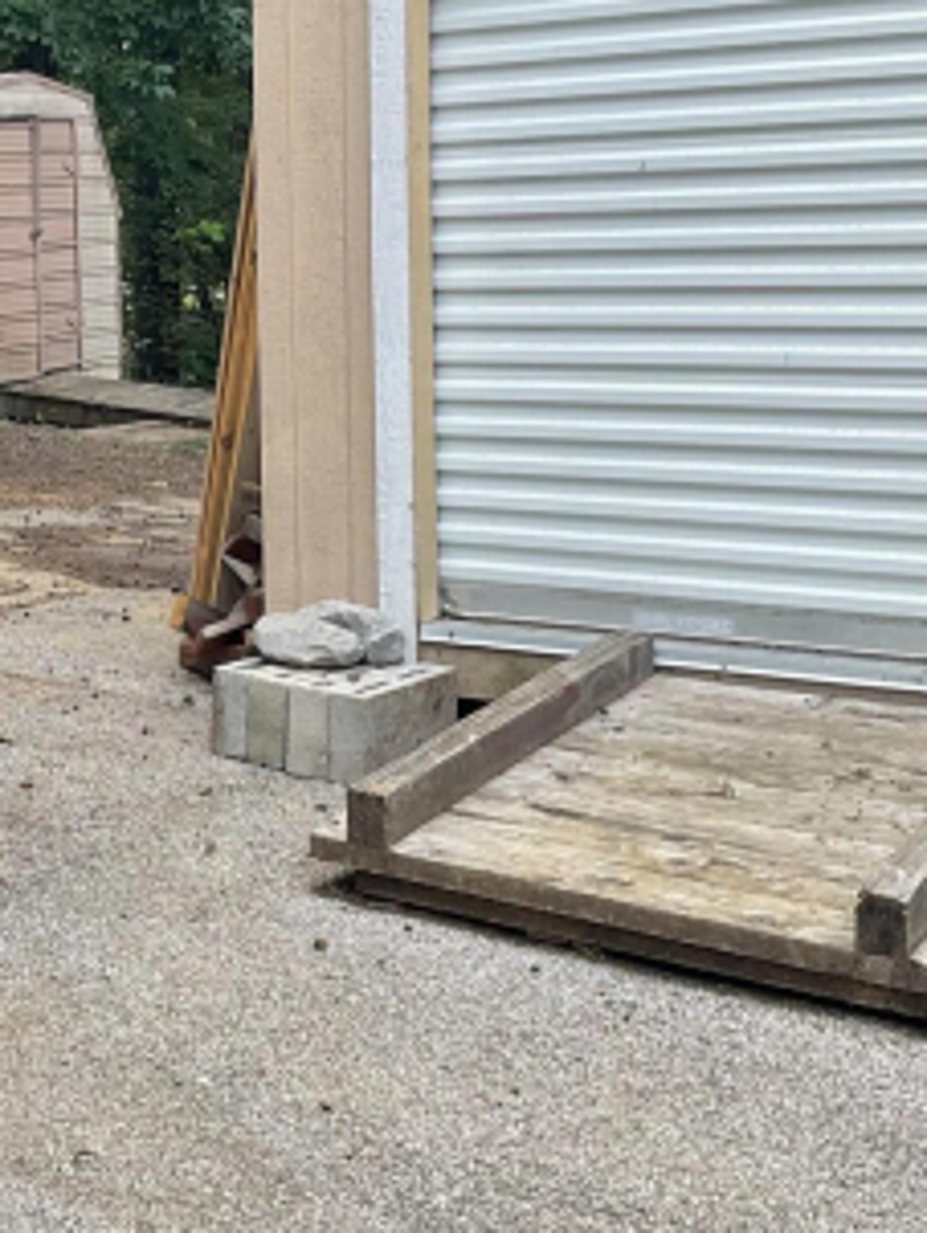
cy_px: 402
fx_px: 2282
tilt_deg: -3.6
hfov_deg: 21.8
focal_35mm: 64
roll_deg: +1.0
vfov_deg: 30.0
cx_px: -82
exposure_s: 1/144
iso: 16
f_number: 1.8
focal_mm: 3
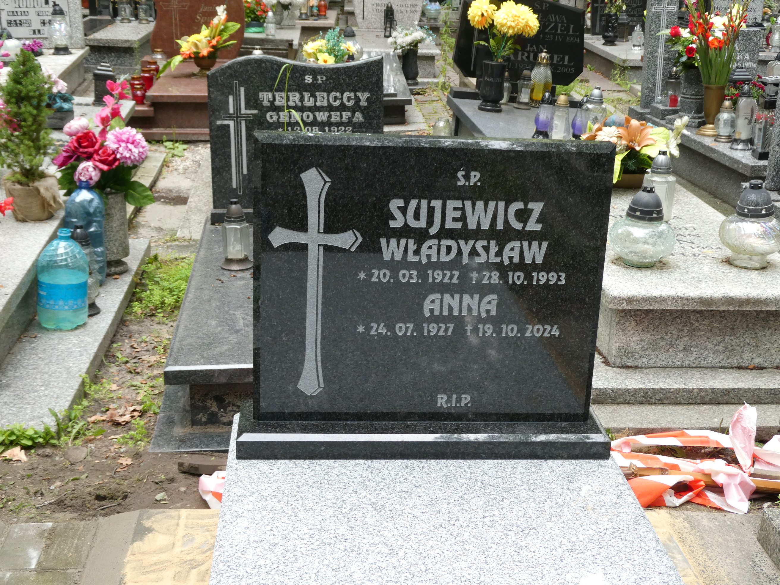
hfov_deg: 40.4
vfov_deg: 30.9
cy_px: 292
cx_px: 390
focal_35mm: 47
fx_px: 1059
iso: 160
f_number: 4
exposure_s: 1/80
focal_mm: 8.4
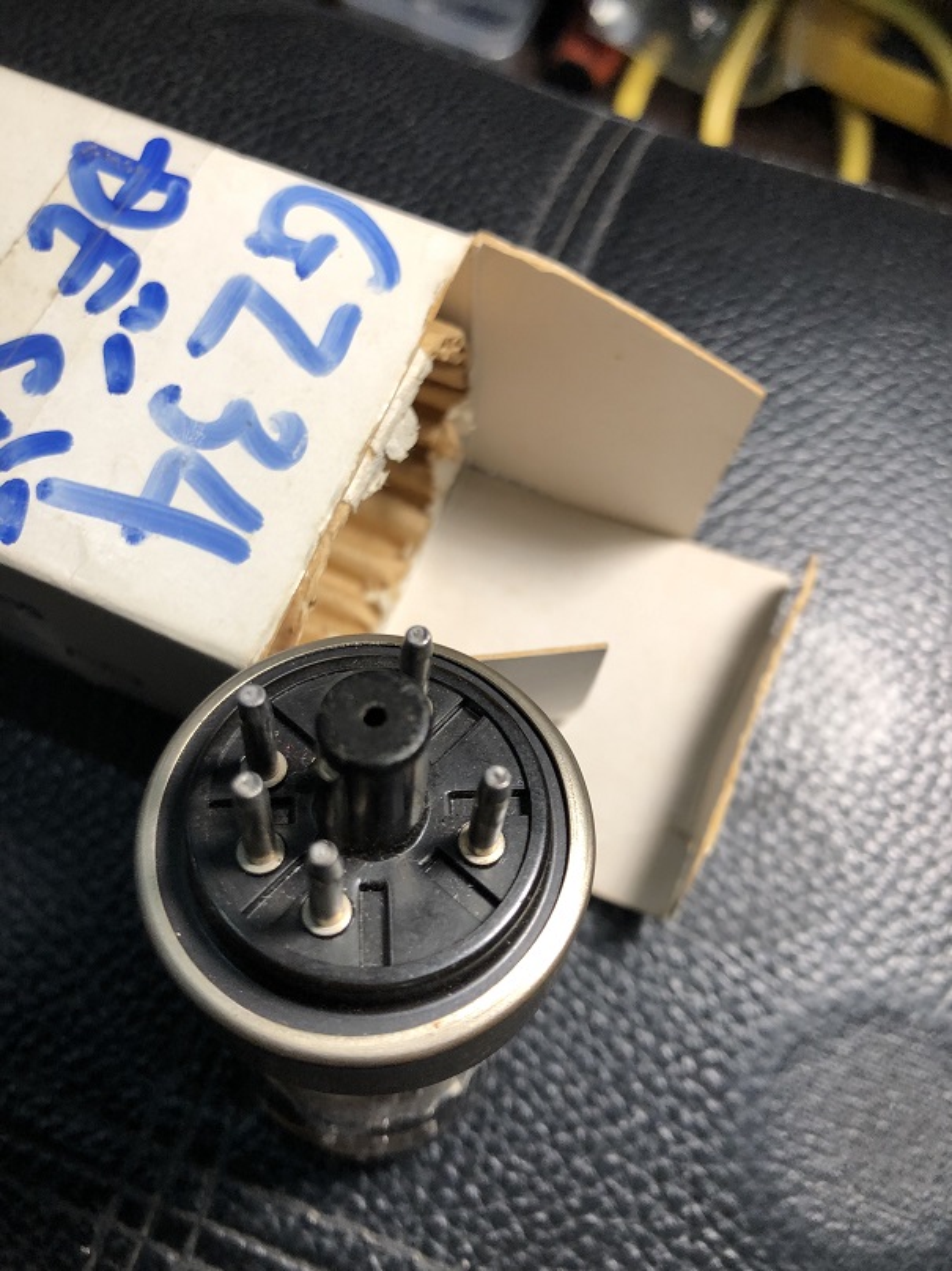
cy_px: 636
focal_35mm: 28
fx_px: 1027
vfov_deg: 63.5
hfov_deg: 49.7
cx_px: 476
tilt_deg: -72.0
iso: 40
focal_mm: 3.99
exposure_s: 1/33
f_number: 1.8
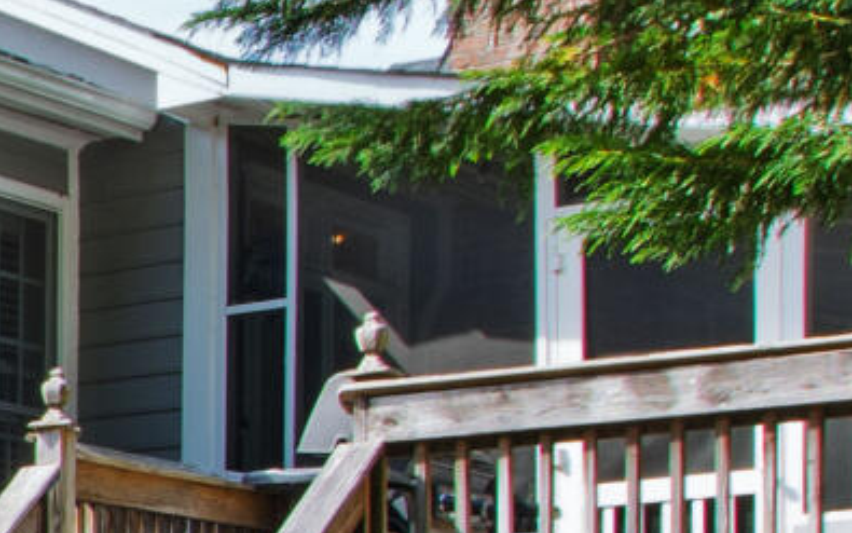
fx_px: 2694
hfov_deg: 14.1
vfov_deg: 10.9
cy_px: 753
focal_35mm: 116
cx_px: -999
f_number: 8
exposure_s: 1/20
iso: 100
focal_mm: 10
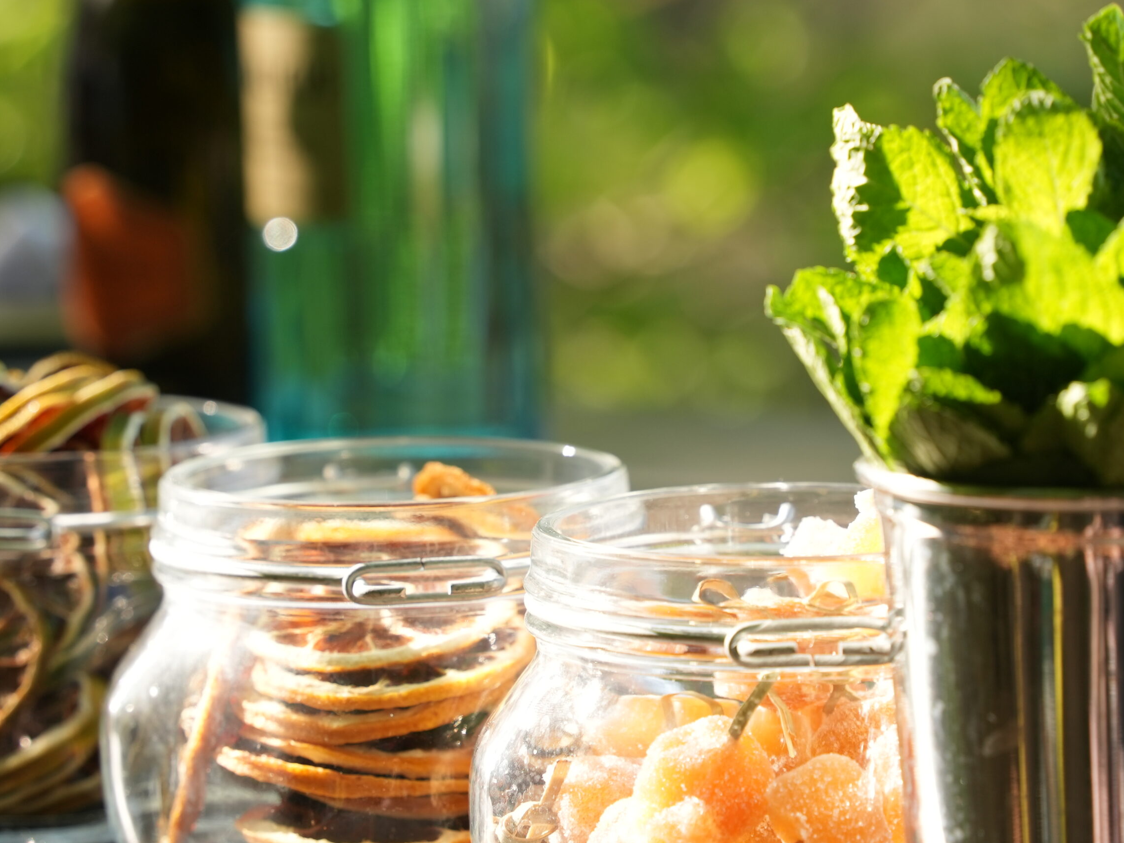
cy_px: 421
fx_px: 5488
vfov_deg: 8.8
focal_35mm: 169
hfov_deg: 11.7
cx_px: 608
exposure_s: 1/160
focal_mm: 156
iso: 640
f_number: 8
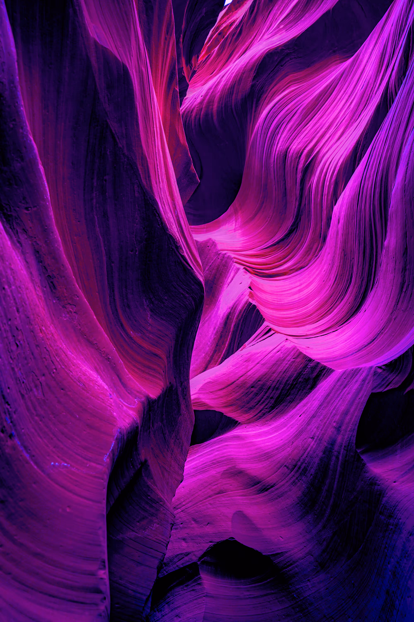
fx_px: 604
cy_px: 311
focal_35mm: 35
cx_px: 207
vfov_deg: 54.4
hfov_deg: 37.9
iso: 400
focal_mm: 35
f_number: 2.8
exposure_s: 1/250
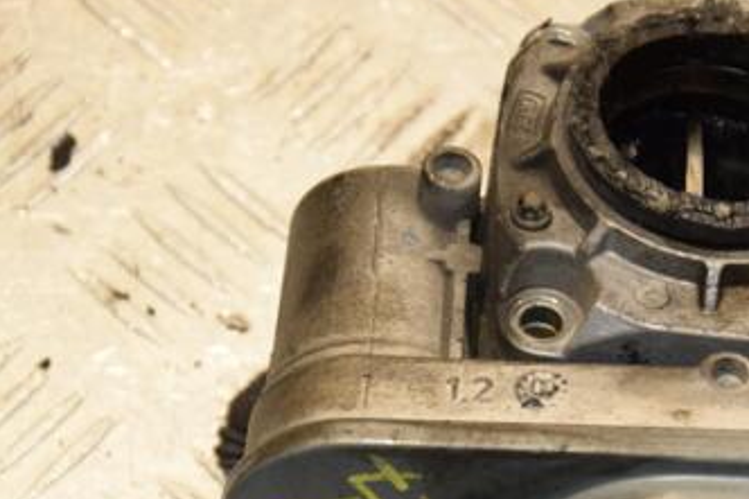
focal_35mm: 190
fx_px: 3951
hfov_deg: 10.8
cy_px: 391
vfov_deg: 7.2
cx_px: 528
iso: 800
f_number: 6.3
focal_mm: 70
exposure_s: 1/200
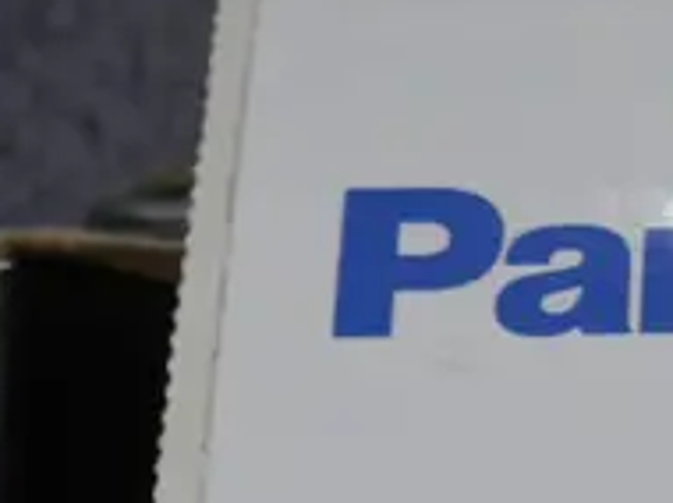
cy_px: 946
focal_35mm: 216
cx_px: 1144
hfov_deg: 8.8
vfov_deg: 6.7
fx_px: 4194
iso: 200
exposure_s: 1/100
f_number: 4.4
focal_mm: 20
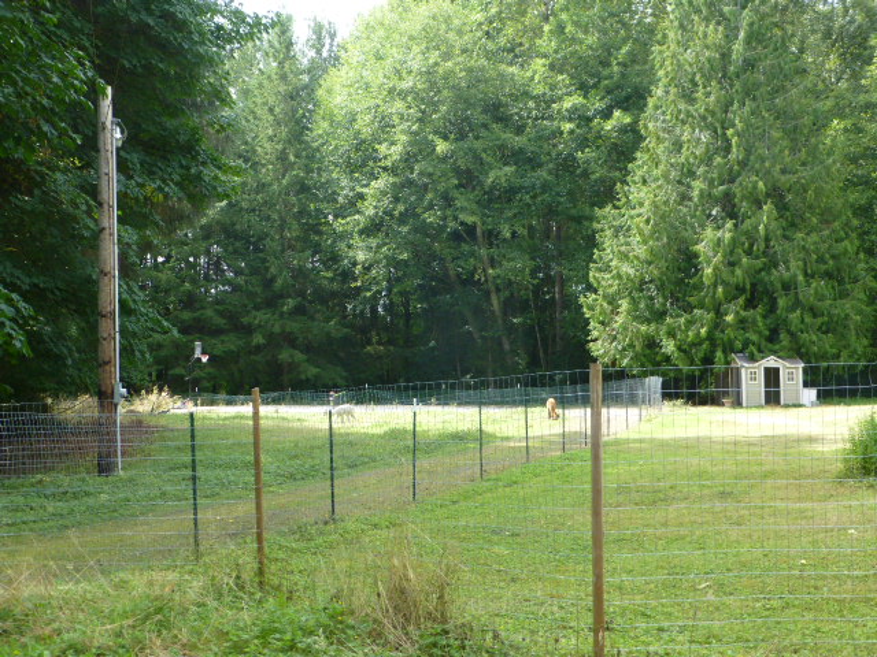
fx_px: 1115
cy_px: 328
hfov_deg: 42.9
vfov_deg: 32.9
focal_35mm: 44
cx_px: 438
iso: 250
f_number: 4.1
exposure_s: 1/250
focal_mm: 7.9
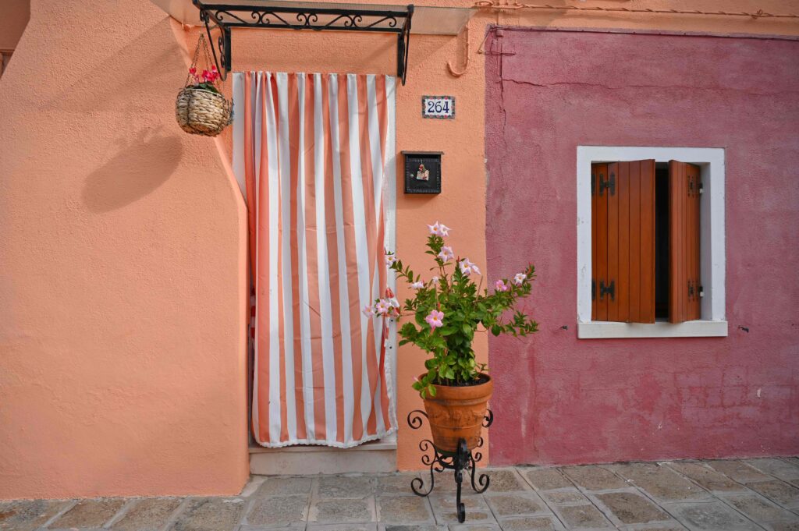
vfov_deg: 53.1
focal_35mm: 24
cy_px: 266
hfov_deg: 73.8
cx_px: 400
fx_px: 532
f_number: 4
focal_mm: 24
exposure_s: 1/500
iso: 50
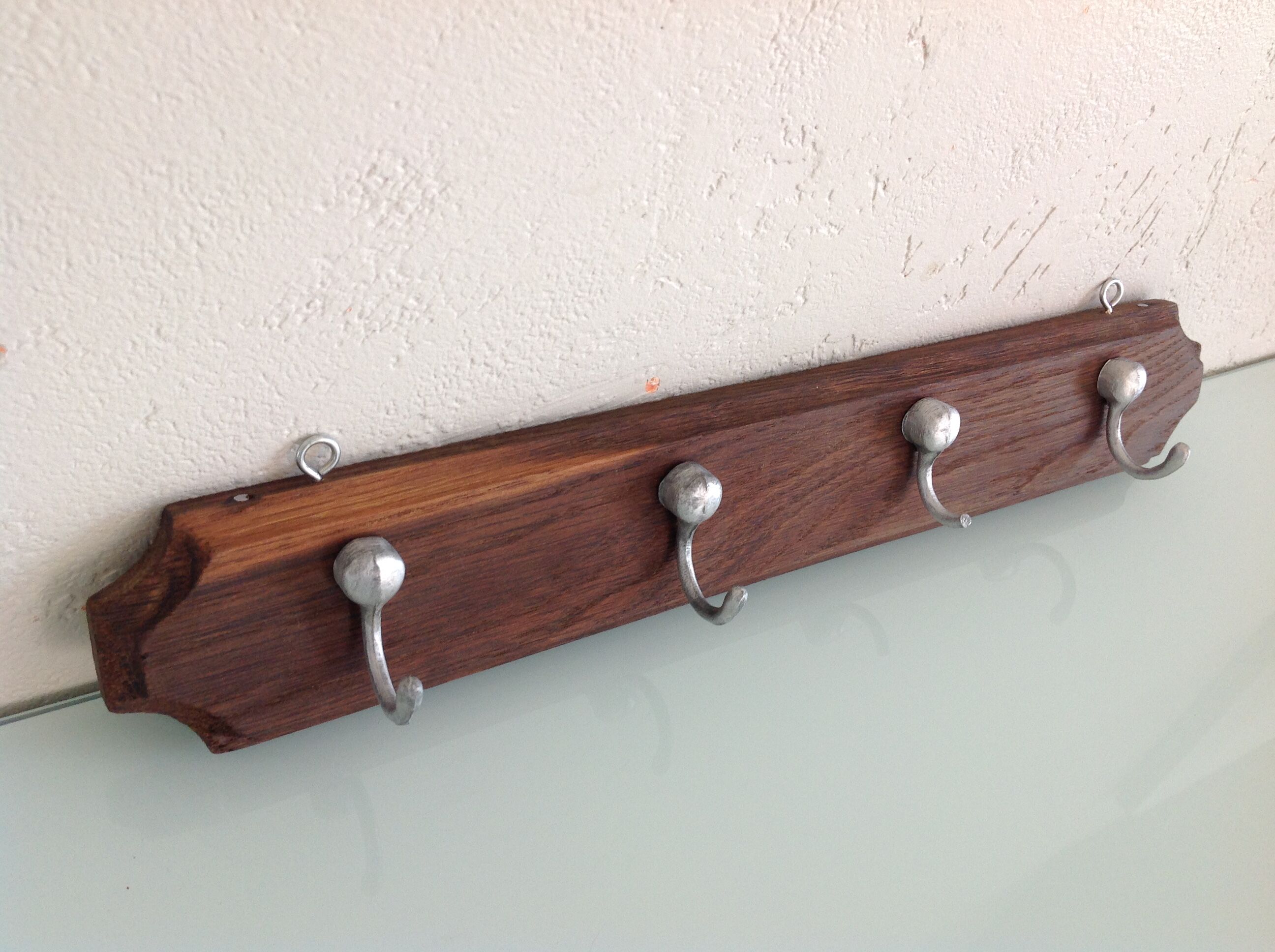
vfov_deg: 40.6
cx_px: 638
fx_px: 1287
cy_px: 476
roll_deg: -18.5
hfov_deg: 52.7
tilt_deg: -43.0
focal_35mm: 35
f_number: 2.4
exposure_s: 1/60
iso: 80
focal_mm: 4.28
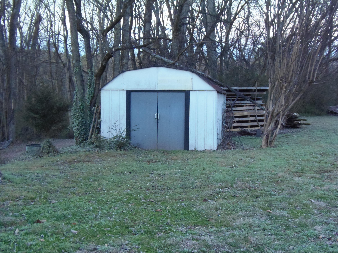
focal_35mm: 49
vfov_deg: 29.7
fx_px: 478
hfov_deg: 38.9
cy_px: 126
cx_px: 169
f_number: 3.8
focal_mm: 9.1
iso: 400
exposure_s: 1/25
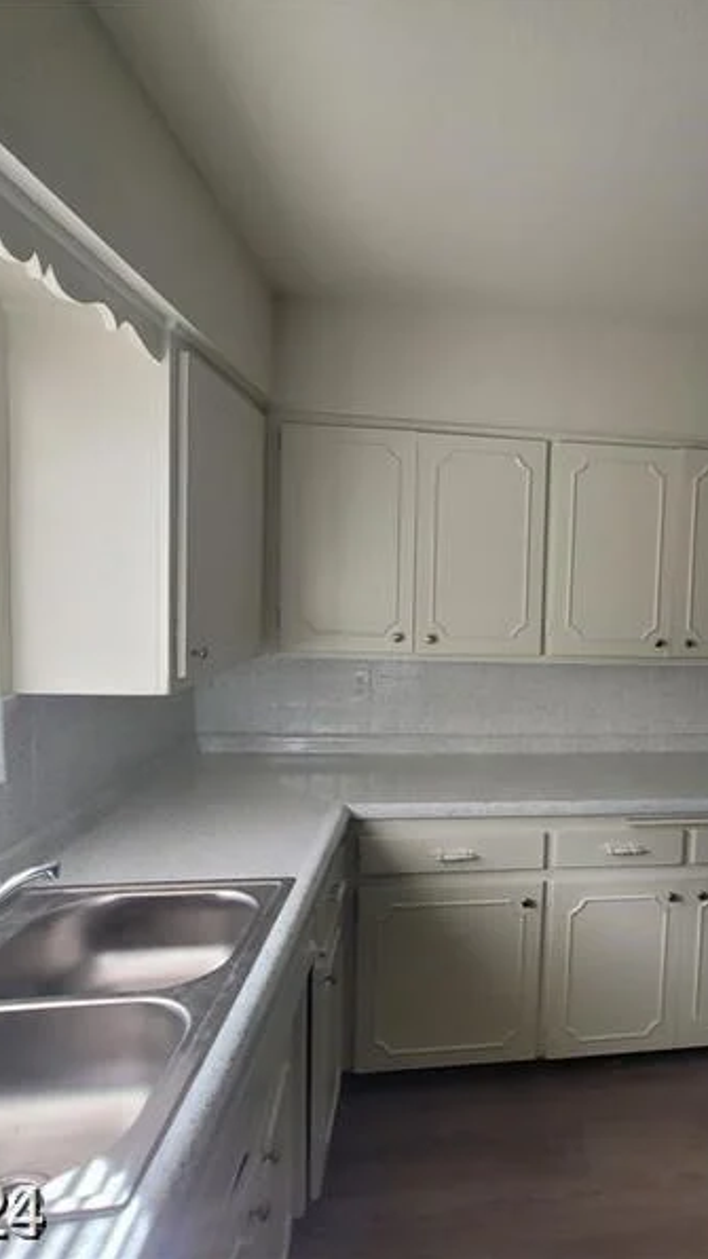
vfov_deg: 89.6
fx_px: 634
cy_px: 627
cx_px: 571
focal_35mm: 19
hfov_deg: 54.2
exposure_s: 1/123
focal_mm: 2.2
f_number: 2.2
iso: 64
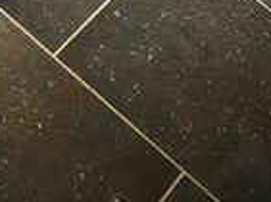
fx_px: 1156
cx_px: -12
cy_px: -119
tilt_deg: -47.0
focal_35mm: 148
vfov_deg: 9.6
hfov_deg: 13.2
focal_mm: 5.96
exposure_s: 1/2
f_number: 1.6
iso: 320
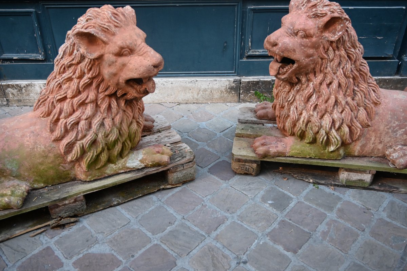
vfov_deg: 41.7
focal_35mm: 32
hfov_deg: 59.5
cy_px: 136
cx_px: 204
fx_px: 356
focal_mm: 21
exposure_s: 1/125
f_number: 3.5
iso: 720
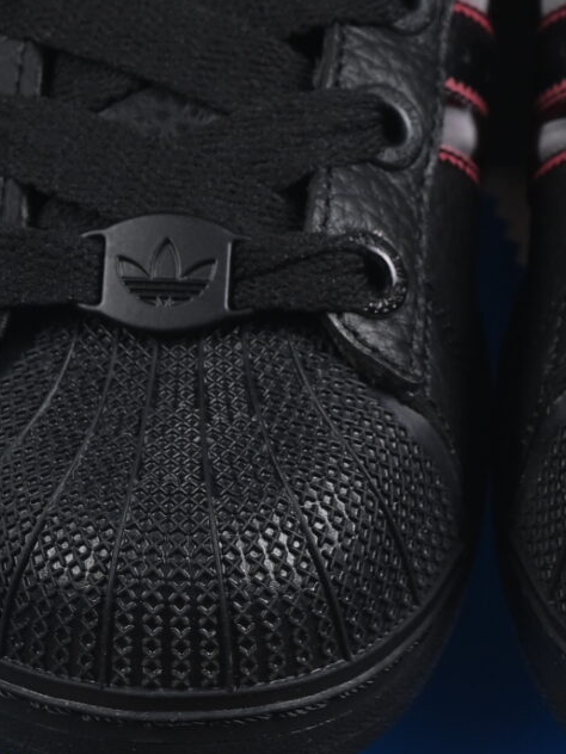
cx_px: 480
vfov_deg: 6.8
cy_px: 156
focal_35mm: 292
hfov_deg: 5.1
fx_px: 6366
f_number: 6.3
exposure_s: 1/60
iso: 160
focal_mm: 50
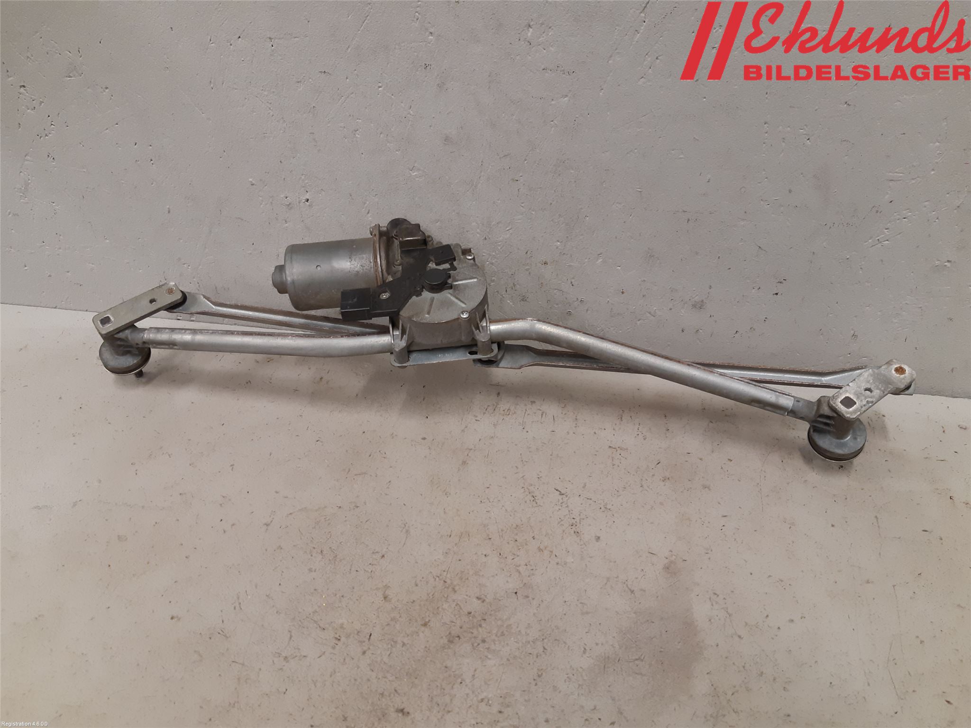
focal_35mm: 26
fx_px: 729
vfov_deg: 53.1
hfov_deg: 67.3
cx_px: 486
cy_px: 364
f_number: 1.7
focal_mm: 3.93
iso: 125
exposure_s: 1/50
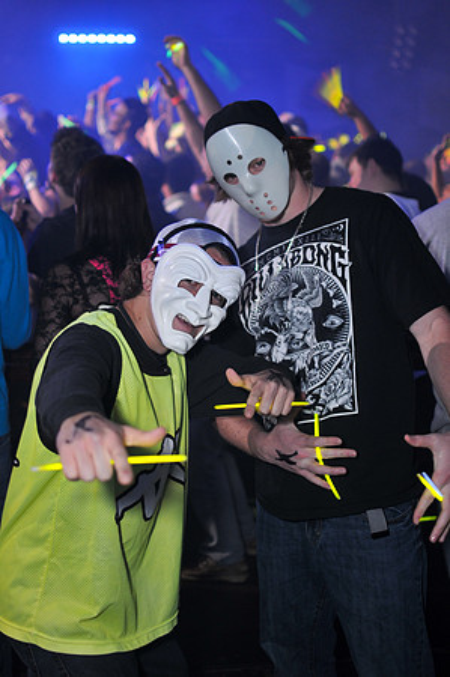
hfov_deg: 25.7
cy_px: 338
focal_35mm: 52
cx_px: 225
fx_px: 987
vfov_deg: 37.9
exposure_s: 1/25
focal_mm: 35
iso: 400
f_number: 2
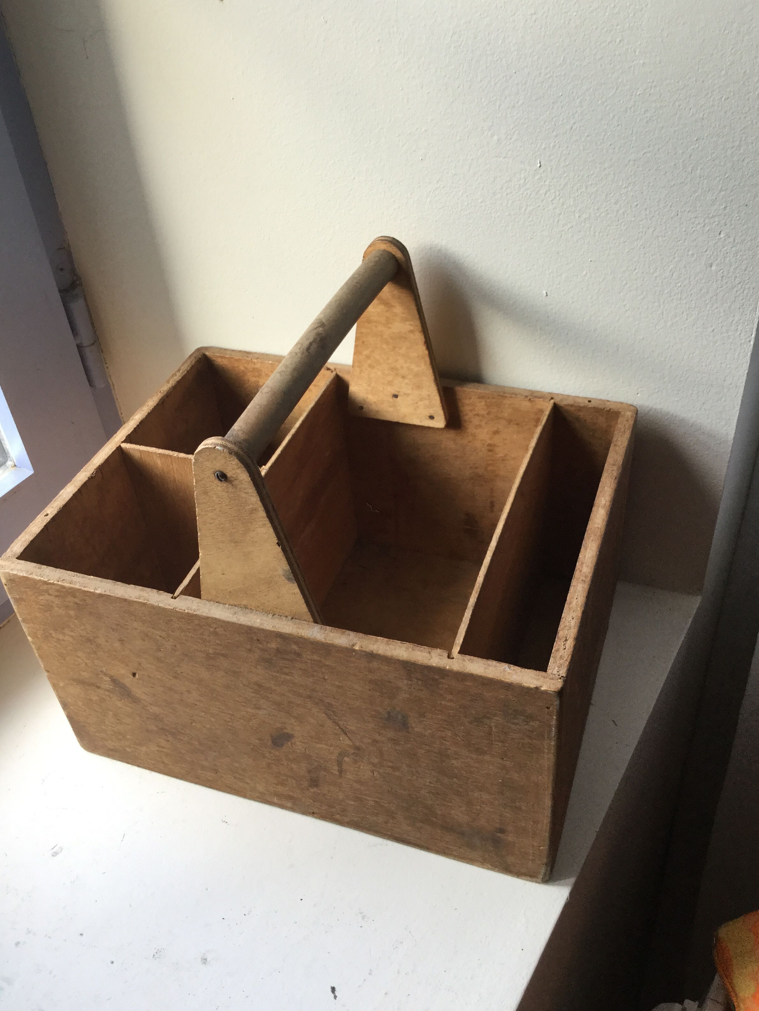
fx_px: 935
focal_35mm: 32
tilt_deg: -41.4
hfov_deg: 44.2
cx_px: 386
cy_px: 493
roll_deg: +4.4
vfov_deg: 56.8
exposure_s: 1/33
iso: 32
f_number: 2.4
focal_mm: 3.3
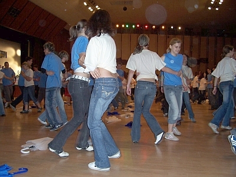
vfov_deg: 41.8
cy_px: 88
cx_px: 118
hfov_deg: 54.0
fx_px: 232
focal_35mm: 34
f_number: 2.7
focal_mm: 5.6
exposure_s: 1/60
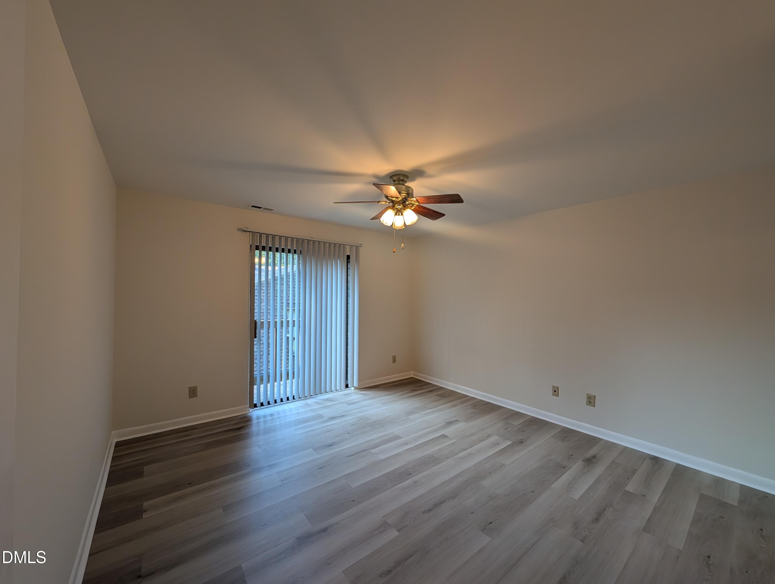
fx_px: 269
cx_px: 388
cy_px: 292
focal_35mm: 12
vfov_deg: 94.6
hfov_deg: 110.5
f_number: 1.7
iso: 59
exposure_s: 1/120
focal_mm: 2.02
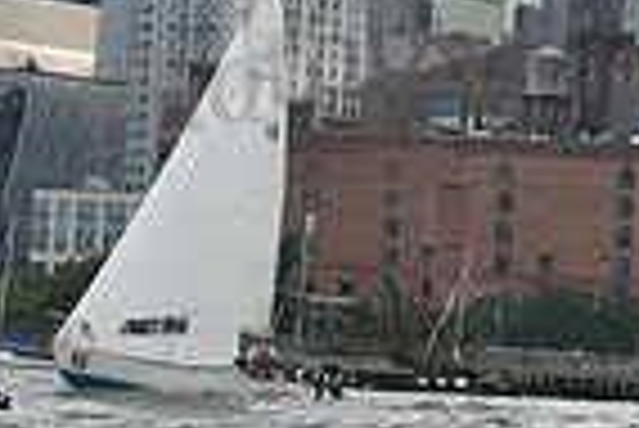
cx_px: -153
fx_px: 5064
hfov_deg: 7.2
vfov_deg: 4.8
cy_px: 340
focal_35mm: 285
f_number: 6.3
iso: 320
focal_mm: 70
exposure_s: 1/1250
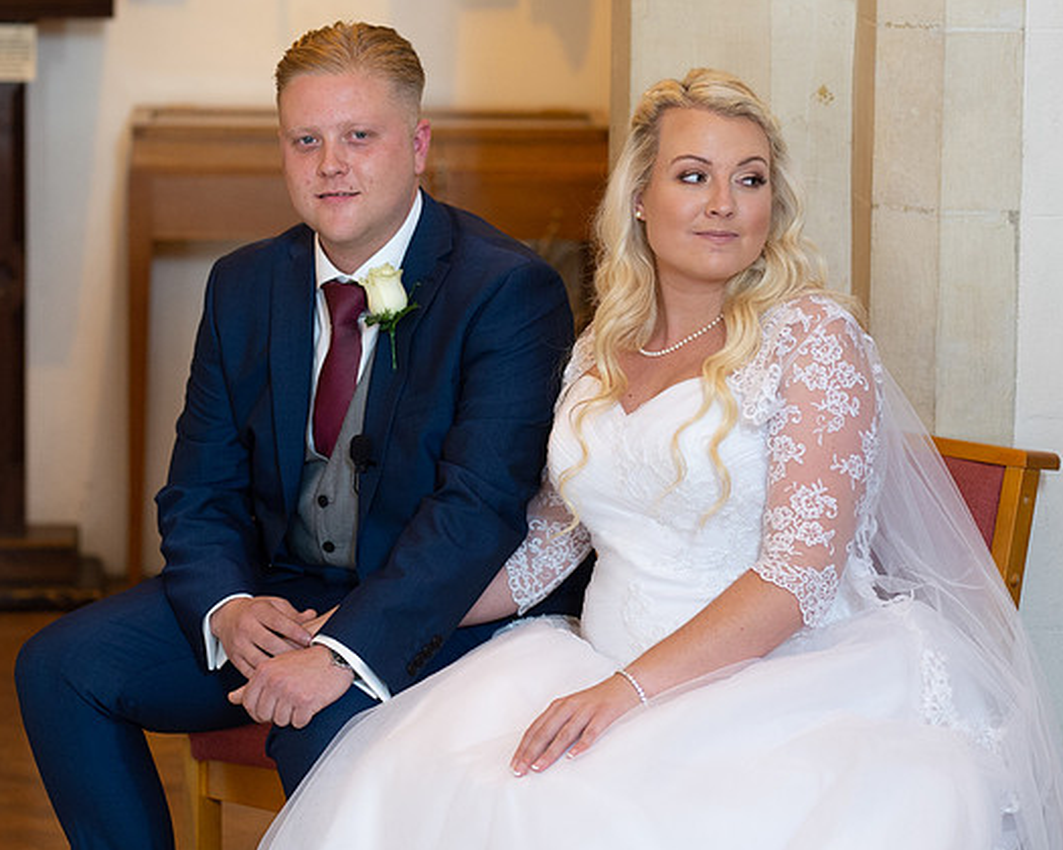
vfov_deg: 10.5
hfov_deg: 13.1
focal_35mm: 147
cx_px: 475
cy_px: 314
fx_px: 4625
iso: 1000
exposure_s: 1/200
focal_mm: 85
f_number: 2.5
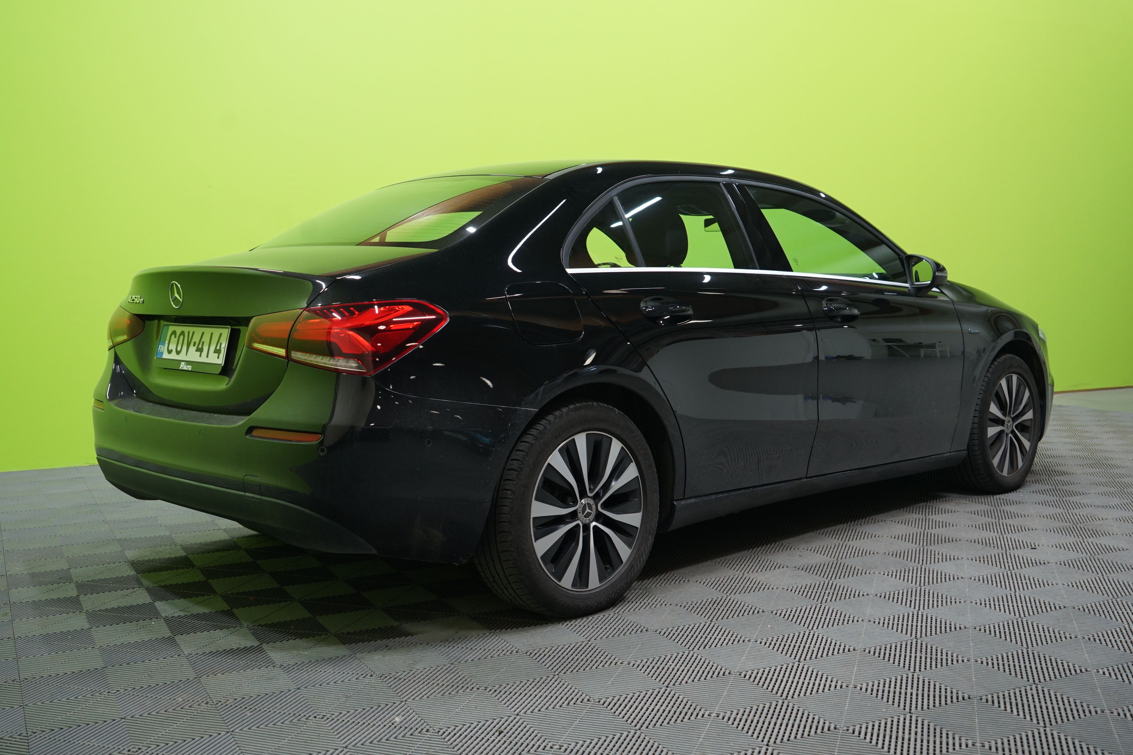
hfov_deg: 53.1
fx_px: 1133
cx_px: 566
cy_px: 378
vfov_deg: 36.9
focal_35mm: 36
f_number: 5
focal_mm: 36
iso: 800
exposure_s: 1/20
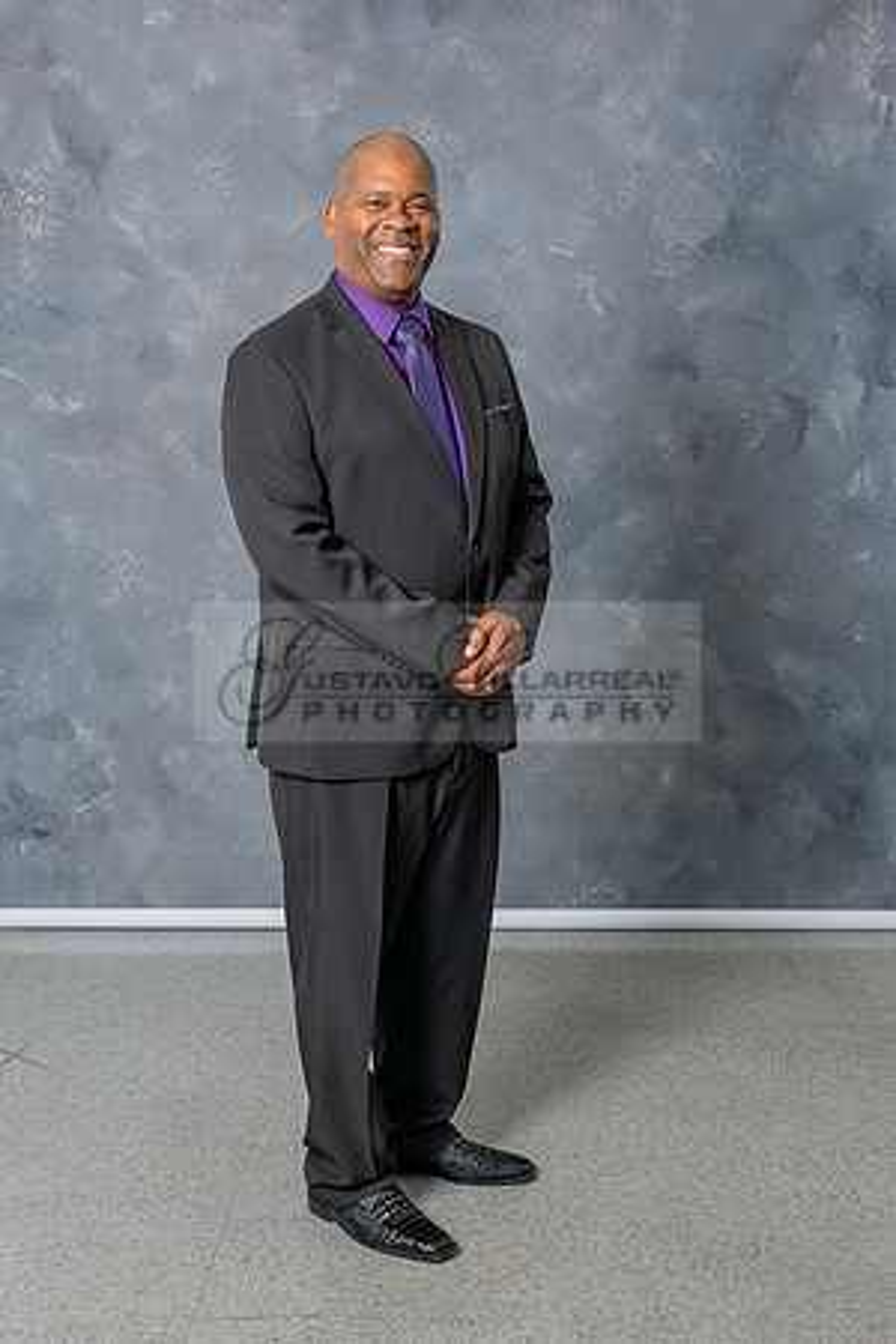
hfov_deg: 28.0
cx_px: 418
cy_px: 611
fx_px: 1799
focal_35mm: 48
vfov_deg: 40.9
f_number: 4
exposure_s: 1/200
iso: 200
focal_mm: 24
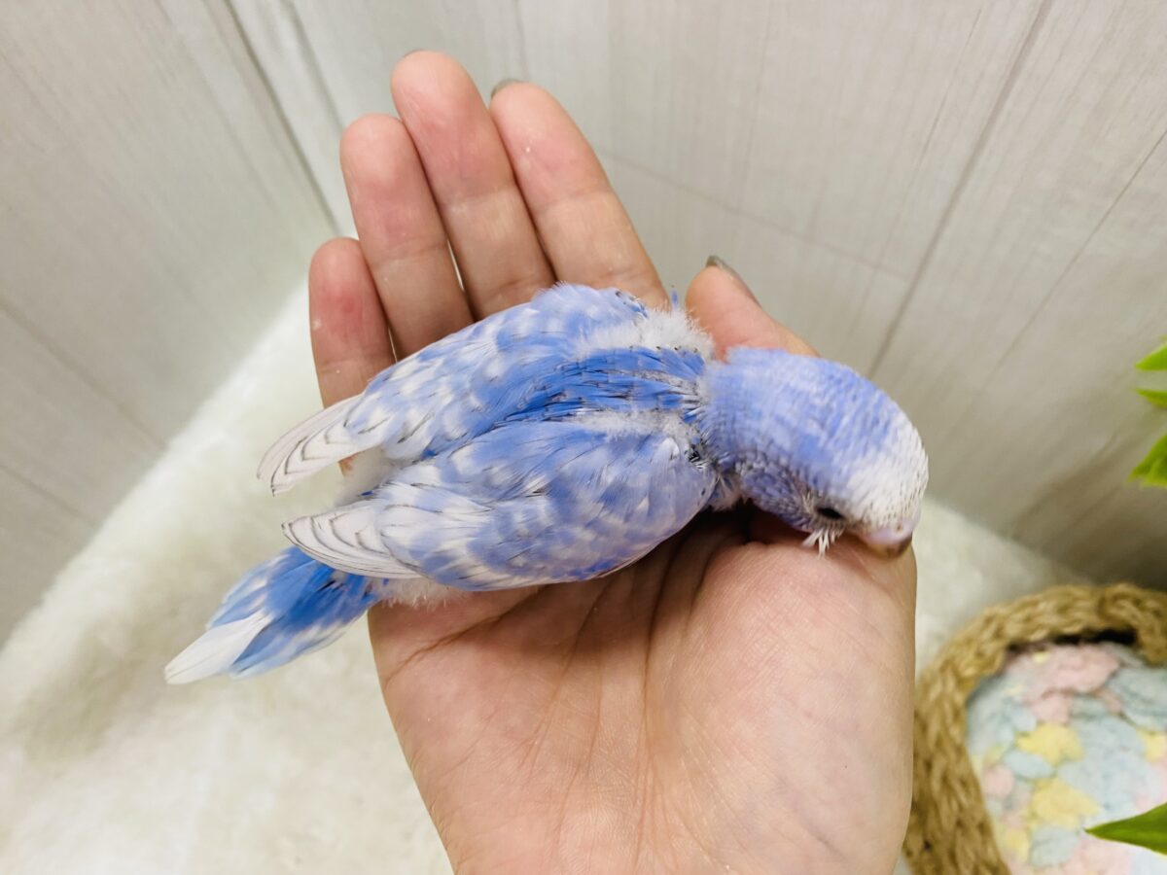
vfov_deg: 54.9
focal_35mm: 25
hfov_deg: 69.4
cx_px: 584
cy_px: 438
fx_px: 843
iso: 80
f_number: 1.8
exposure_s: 1/50
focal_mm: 4.25
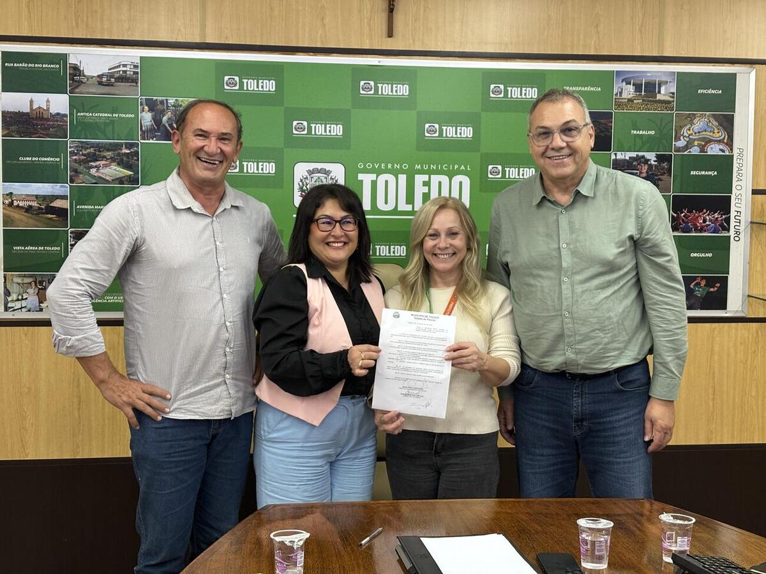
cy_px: 287
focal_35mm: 52
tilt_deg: -3.9
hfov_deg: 36.8
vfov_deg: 28.0
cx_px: 383
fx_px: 1151
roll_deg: -1.2
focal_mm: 5.96
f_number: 1.6
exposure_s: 1/40
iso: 160
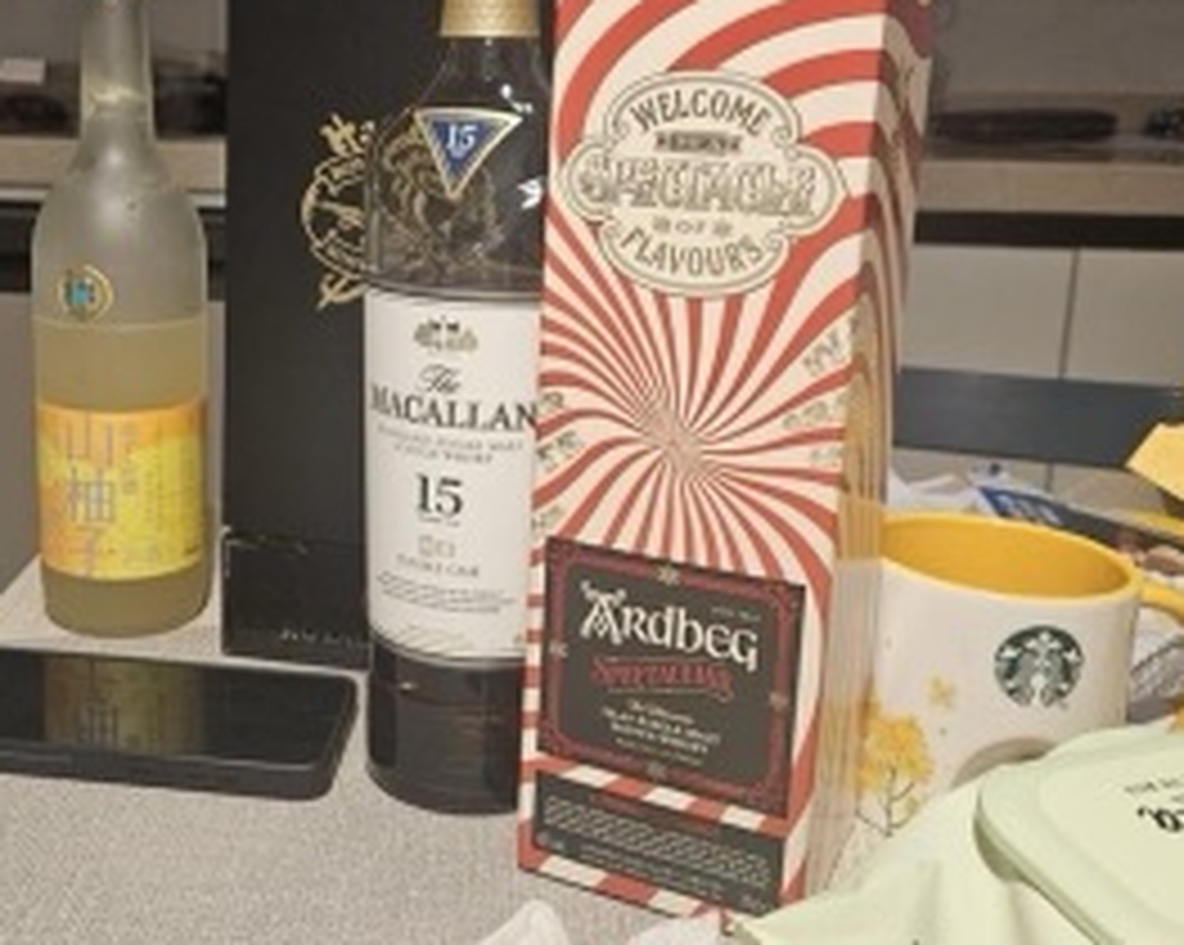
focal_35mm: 41
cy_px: 320
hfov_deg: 44.0
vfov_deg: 36.1
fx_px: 1436
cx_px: 374
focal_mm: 5.4
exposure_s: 1/120
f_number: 1.8
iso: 800
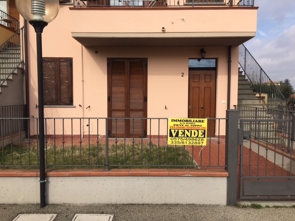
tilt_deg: -3.0
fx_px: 247
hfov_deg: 61.7
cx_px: 148
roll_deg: +0.5
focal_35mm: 29
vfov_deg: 48.2
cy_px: 110
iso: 25
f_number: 2.2
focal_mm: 4.15
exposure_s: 1/1637
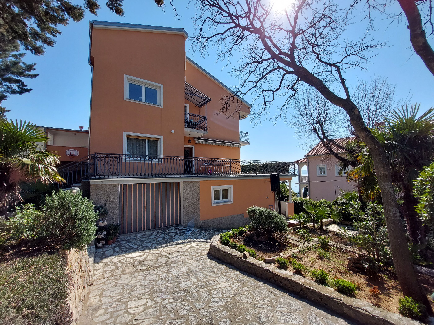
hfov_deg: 106.2
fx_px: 163
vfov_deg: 89.9
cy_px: 162
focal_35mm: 13
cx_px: 217
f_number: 2.2
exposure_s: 1/1163
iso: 50
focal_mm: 1.74
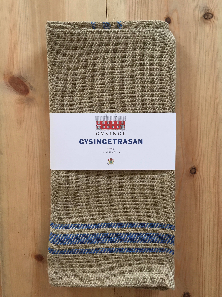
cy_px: 148
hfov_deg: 48.2
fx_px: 248
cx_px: 111
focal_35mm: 29
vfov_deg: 61.7
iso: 40
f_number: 2.2
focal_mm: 4.15
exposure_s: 1/33
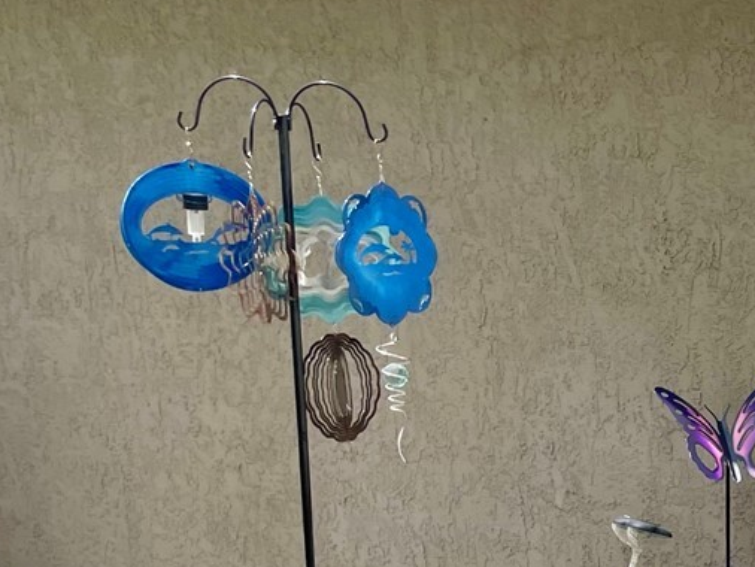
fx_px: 1724
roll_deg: -1.2
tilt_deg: -11.3
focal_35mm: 79
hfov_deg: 20.8
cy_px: 574
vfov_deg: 18.2
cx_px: 1155
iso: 32
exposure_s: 1/2660
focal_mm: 5.1
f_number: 1.6
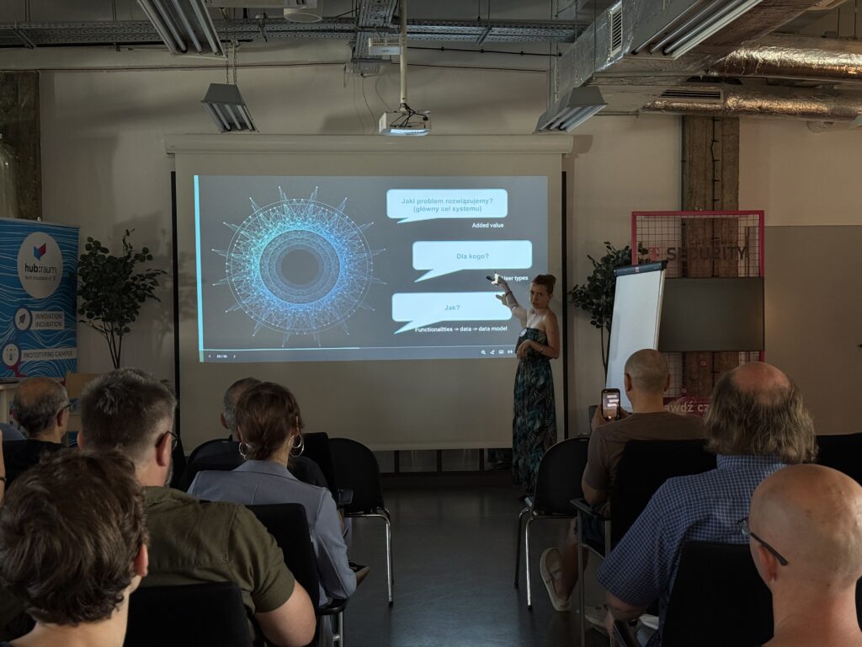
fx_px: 1195
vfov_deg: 30.3
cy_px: 324
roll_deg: +0.6
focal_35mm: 48
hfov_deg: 39.7
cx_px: 431
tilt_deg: -0.3
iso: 125
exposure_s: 1/60
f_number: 1.78
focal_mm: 6.76
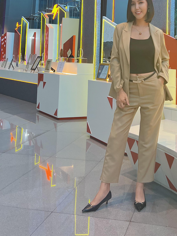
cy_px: 41
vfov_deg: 39.3
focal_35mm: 46
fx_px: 314
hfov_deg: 30.9
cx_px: 134
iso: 100
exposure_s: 1/100
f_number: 1.5
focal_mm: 5.7
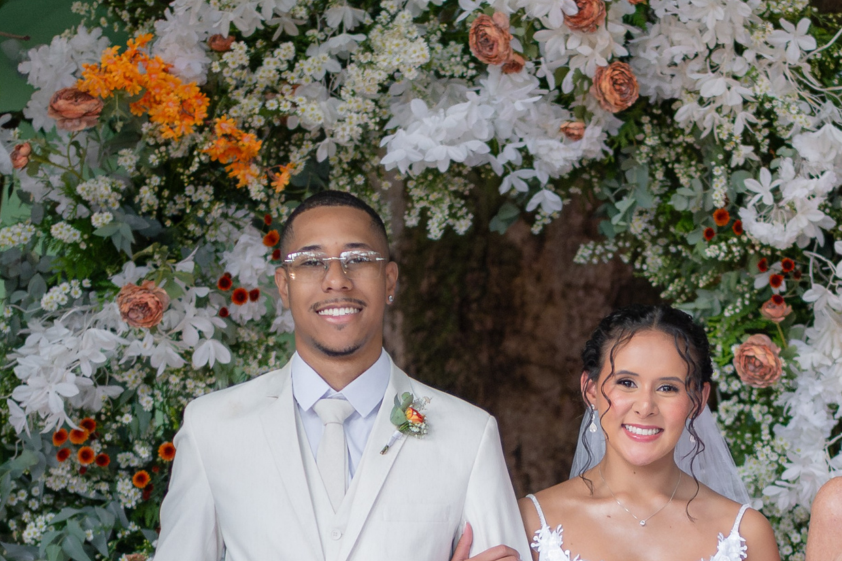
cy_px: 472
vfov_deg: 12.1
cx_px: 593
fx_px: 2642
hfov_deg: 18.0
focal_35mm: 113
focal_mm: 35
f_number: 1.4
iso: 1600
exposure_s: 1/400
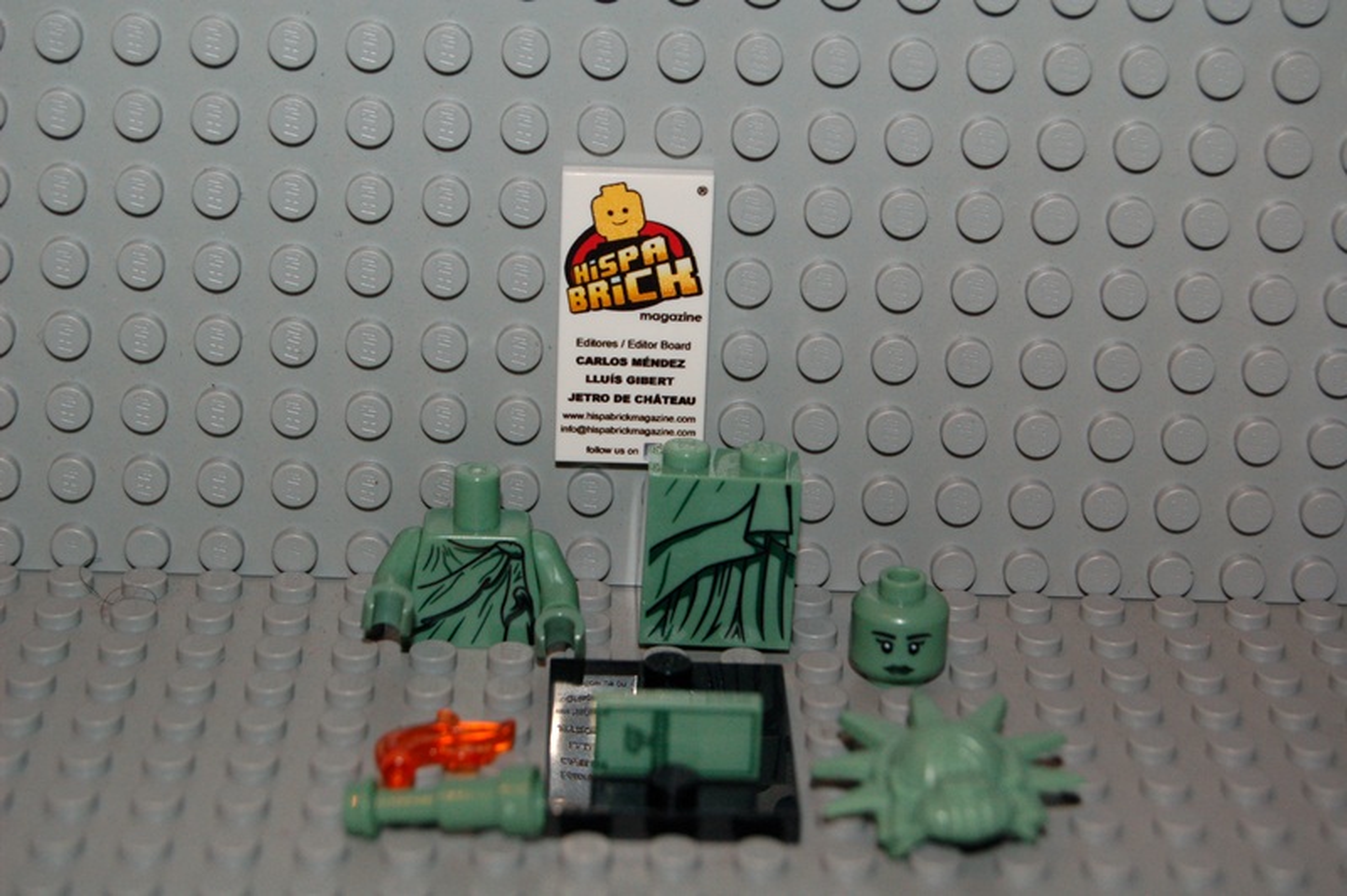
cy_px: 448
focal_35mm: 82
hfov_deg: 24.6
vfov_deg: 16.5
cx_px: 674
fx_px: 3084
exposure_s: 1/60
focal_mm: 55
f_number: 5.6
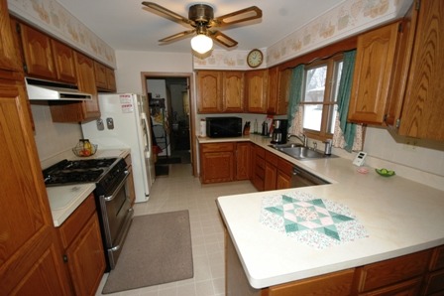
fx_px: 185
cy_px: 148
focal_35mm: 15
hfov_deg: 100.4
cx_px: 222
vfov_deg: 77.2
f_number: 4
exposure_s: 1/50
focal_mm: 10
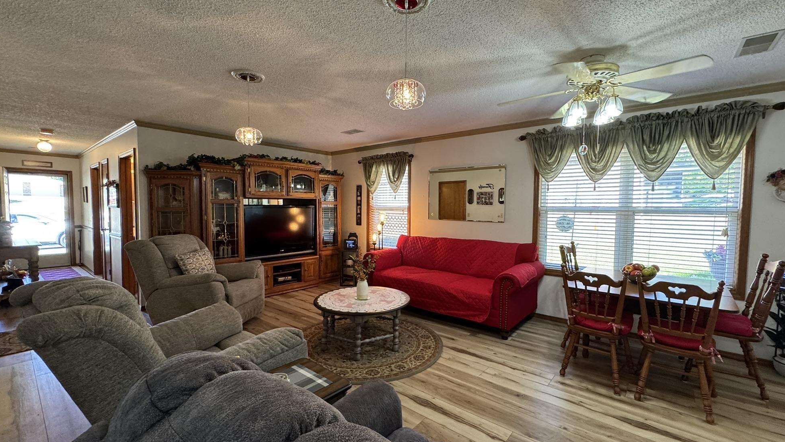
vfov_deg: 67.1
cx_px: 402
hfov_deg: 99.4
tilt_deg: -2.9
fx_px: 333
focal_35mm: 16
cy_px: 225
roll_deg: -0.2
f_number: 2.2
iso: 200
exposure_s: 1/60
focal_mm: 2.22
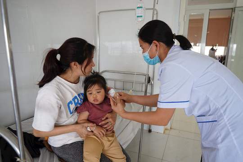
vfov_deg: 50.6
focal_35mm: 25
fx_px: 171
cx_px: 122
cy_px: 81
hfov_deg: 70.7
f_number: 3.2
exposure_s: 1/200
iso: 800
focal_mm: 25.4
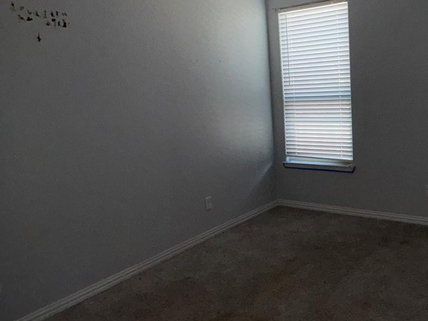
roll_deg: +3.2
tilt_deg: -7.8
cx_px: 308
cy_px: 150
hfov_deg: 54.8
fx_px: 396
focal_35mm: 32
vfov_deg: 44.1
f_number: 2.2
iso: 64
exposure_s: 1/88
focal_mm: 2.22
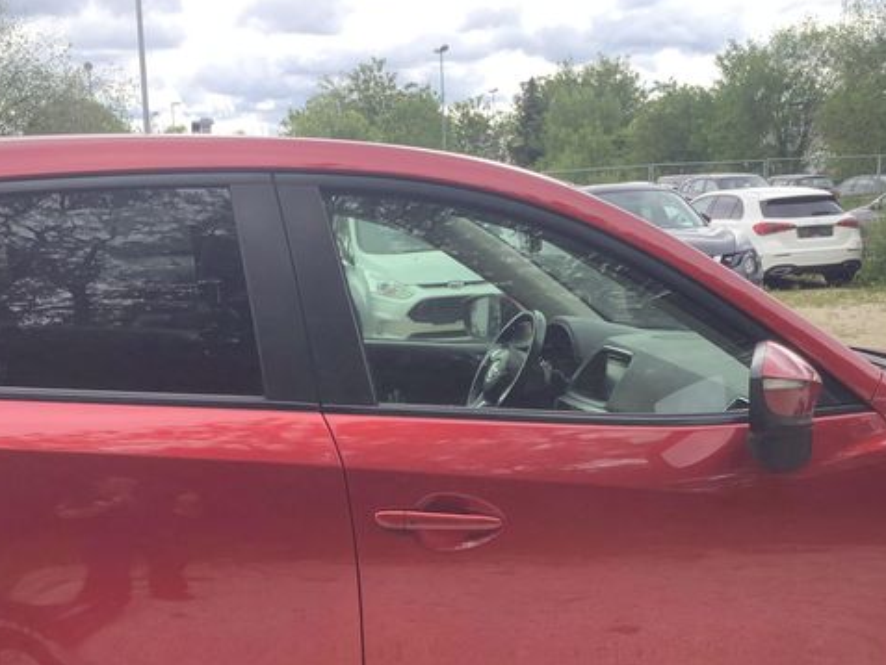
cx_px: 366
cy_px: 541
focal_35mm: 52
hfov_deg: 36.7
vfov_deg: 27.4
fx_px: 1331
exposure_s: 1/163
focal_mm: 3.3
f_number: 2.4
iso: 25
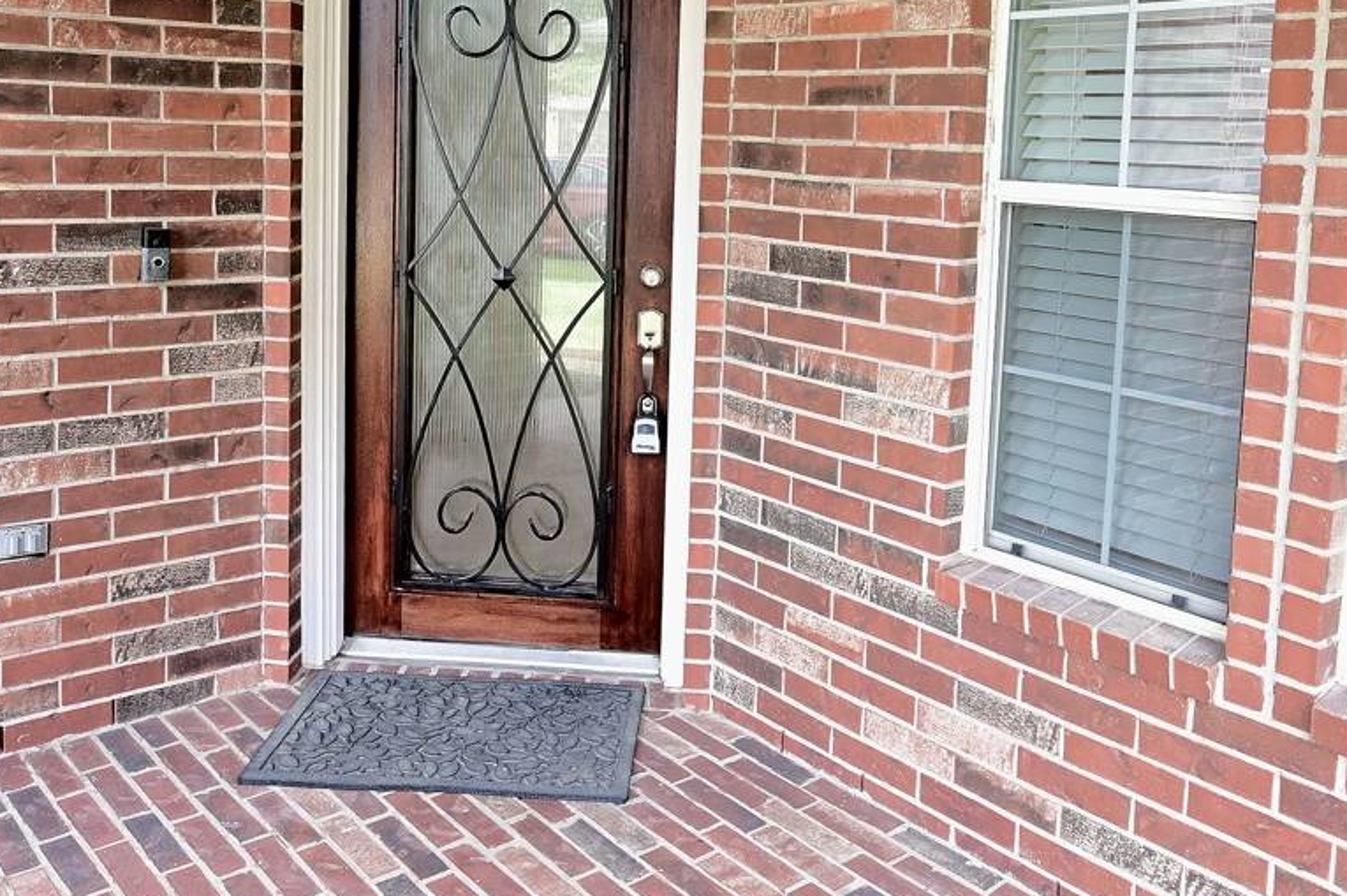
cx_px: 635
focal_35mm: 33
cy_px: 259
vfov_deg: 39.2
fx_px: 1234
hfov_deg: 57.2
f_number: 4.8
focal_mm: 14
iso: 400
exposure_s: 1/90
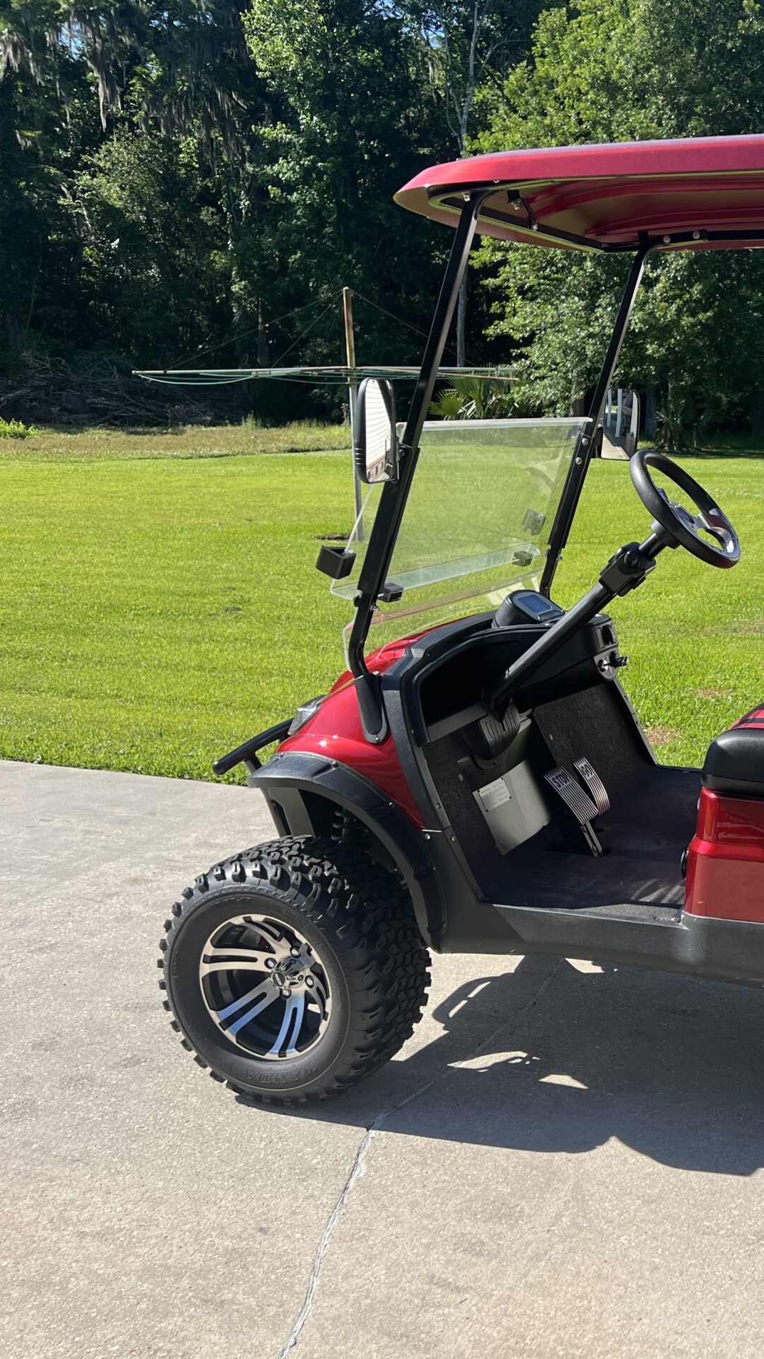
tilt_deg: -11.5
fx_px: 1369
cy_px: 678
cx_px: 806
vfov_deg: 52.8
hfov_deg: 28.7
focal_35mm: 38
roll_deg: -1.4
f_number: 1.5
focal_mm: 5.7
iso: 50
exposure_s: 1/2457
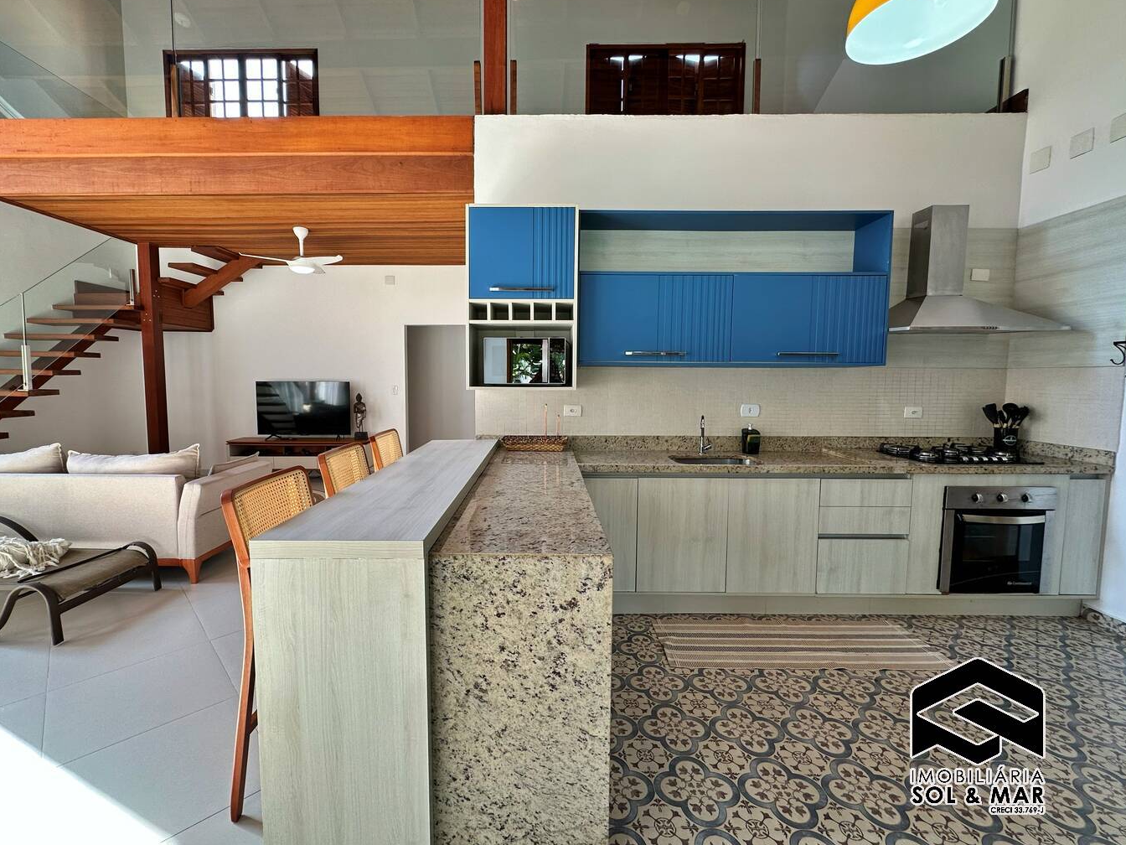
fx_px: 488
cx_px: 534
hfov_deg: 98.1
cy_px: 413
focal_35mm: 15
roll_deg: -0.5
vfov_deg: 81.7
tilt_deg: -4.2
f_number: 2.2
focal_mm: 2.22
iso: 50
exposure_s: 1/99
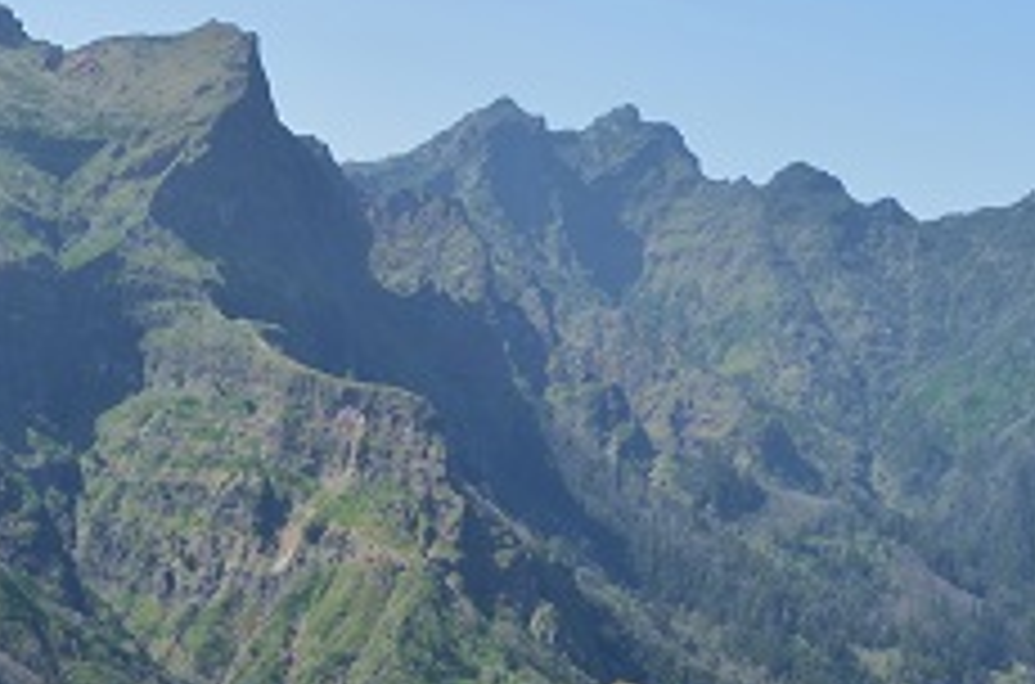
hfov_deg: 23.9
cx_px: 360
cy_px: 670
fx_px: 2437
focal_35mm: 85
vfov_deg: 15.7
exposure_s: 1/125
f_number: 11
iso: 160
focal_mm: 22
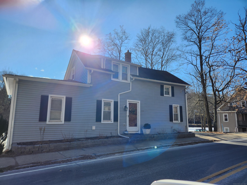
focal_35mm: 23
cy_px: 92
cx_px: 124
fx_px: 164
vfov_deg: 58.9
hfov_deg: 73.9
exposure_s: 1/1834
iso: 20
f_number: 1.8
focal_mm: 5.4
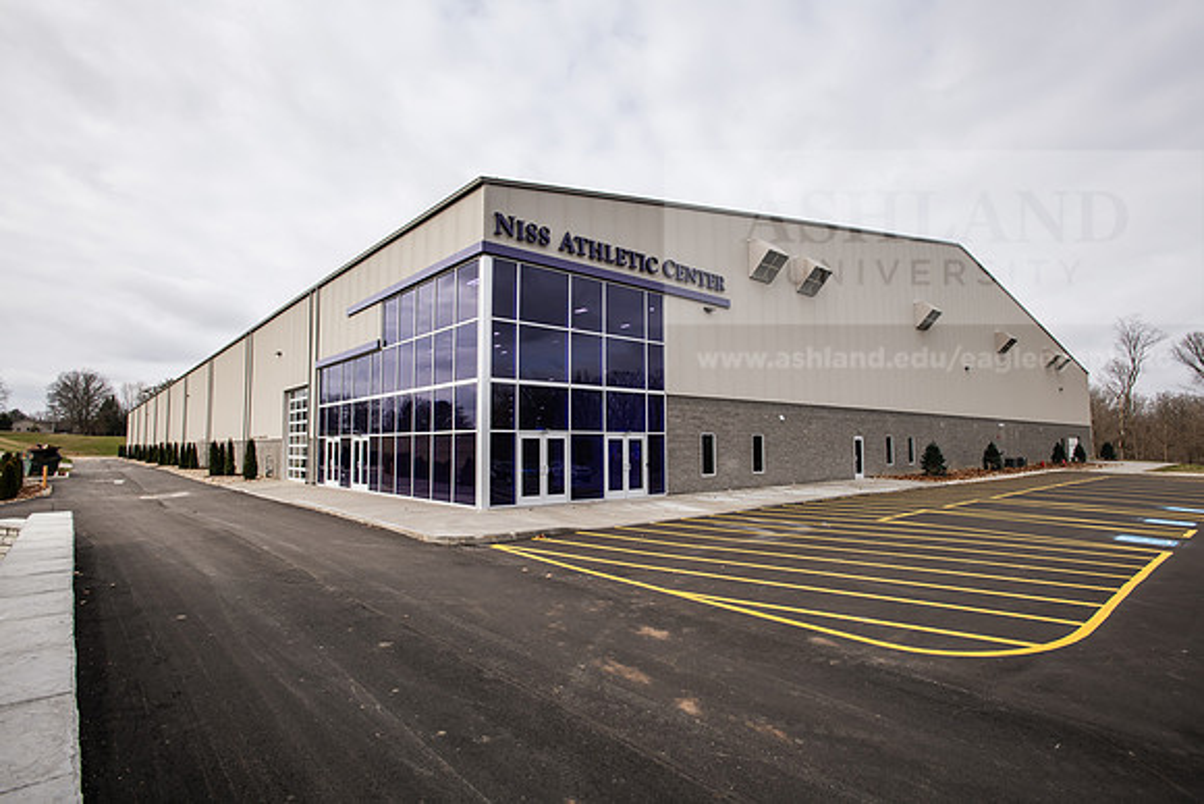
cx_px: 602
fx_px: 636
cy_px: 402
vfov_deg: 64.6
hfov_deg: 86.9
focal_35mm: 19
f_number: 7.1
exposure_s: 1/500
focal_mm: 19
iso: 200
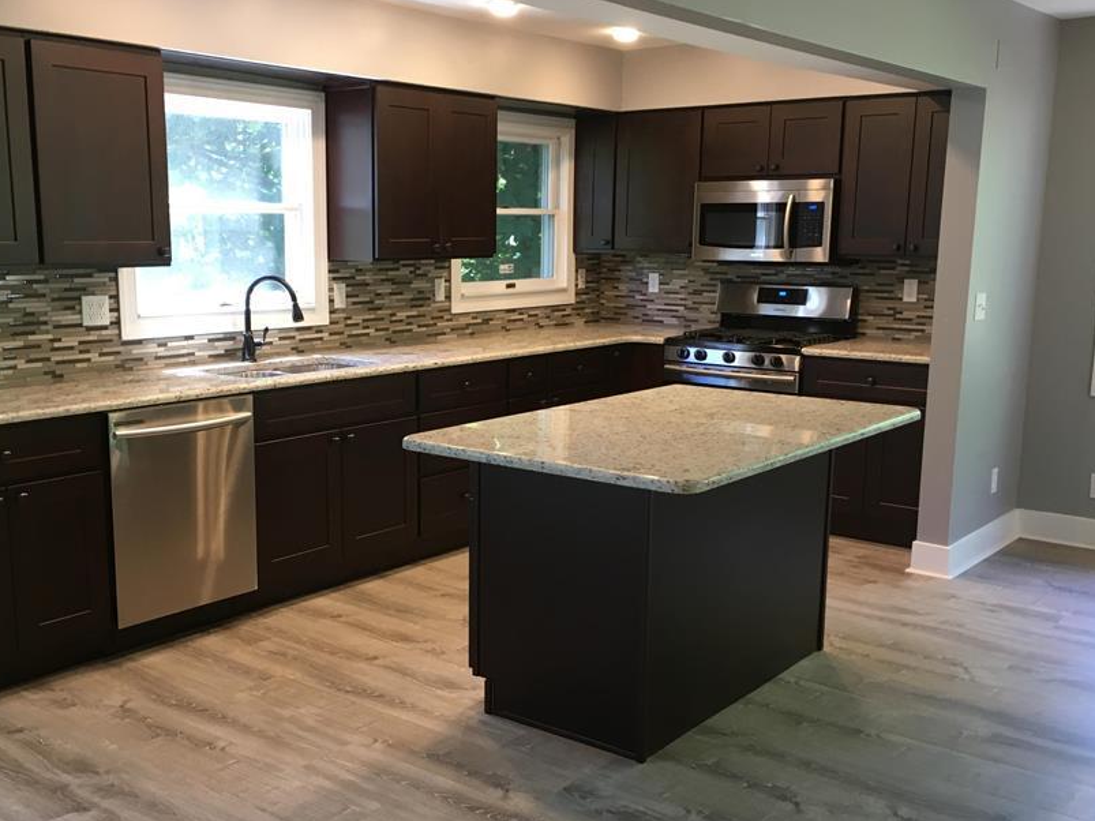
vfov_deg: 38.6
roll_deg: -0.9
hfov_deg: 50.1
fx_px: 1170
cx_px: 490
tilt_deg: -10.1
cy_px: 454
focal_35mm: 37
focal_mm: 4.15
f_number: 2.2
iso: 80
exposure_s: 1/30
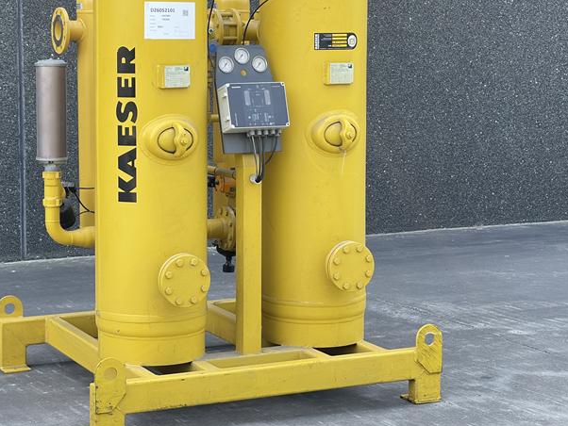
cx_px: 210
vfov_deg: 17.4
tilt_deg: -5.5
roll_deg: +0.0
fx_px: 1395
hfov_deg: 23.0
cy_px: 176
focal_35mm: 85
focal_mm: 7.5
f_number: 2.2
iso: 20
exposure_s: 1/153
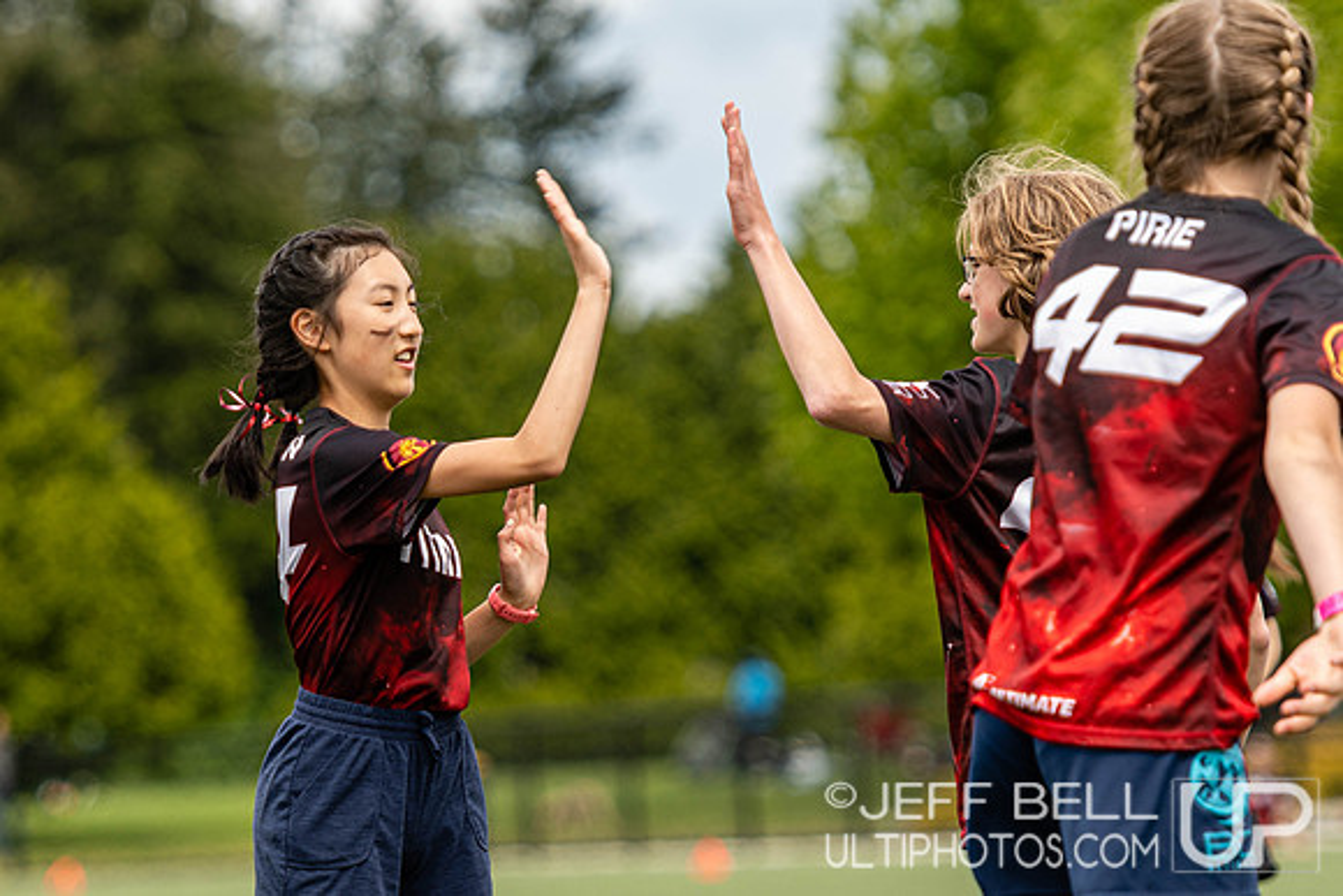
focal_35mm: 327
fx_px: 12187
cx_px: 429
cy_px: 493
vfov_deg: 4.2
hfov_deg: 6.3
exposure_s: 1/1000
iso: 125
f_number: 2.8
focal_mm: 160
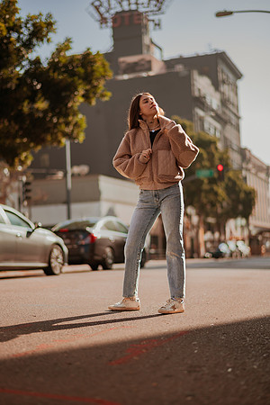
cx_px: 135
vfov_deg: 34.5
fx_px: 652
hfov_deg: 23.4
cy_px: 202
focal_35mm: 58
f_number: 1.4
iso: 50
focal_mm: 58
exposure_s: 1/2500
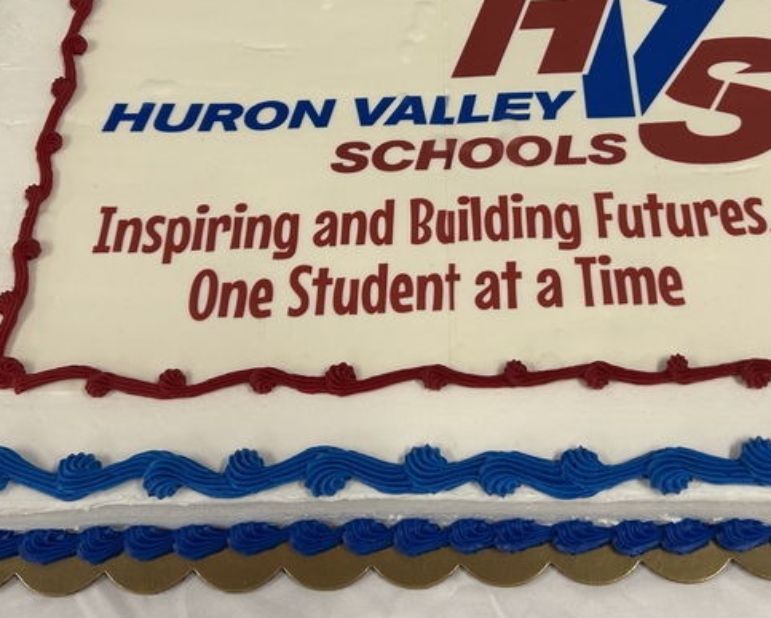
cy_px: 200
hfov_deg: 43.7
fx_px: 959
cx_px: 449
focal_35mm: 42
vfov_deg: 35.3
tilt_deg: -57.5
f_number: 1.5
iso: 100
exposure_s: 1/120
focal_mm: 5.7
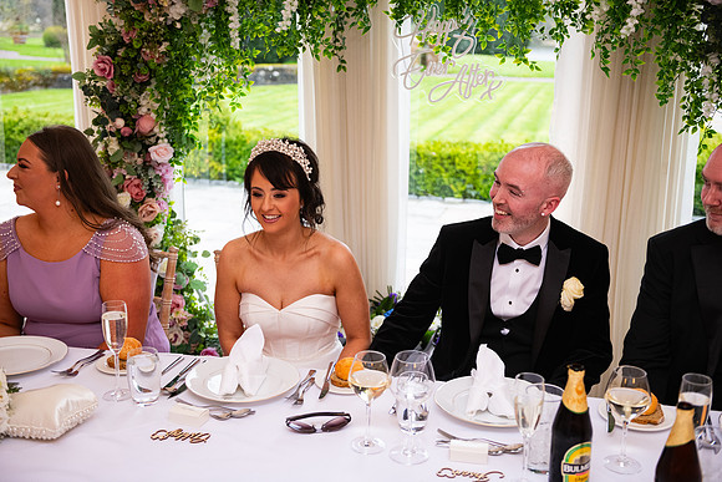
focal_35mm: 44
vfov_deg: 30.5
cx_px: 361
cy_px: 241
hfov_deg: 44.5
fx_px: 883
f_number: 3.5
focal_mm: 44
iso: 1000
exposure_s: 1/160
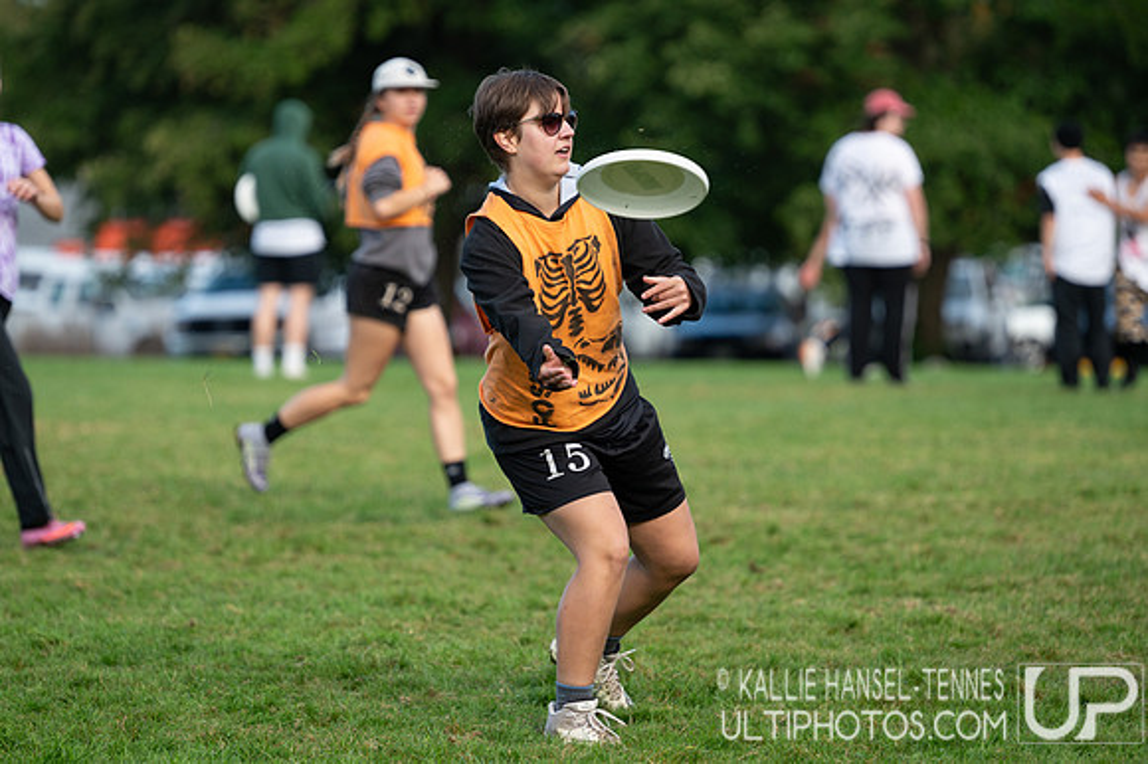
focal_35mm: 230
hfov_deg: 8.9
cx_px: 572
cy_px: 364
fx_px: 7336
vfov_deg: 6.0
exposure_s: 1/1600
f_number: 2.8
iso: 250
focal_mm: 165
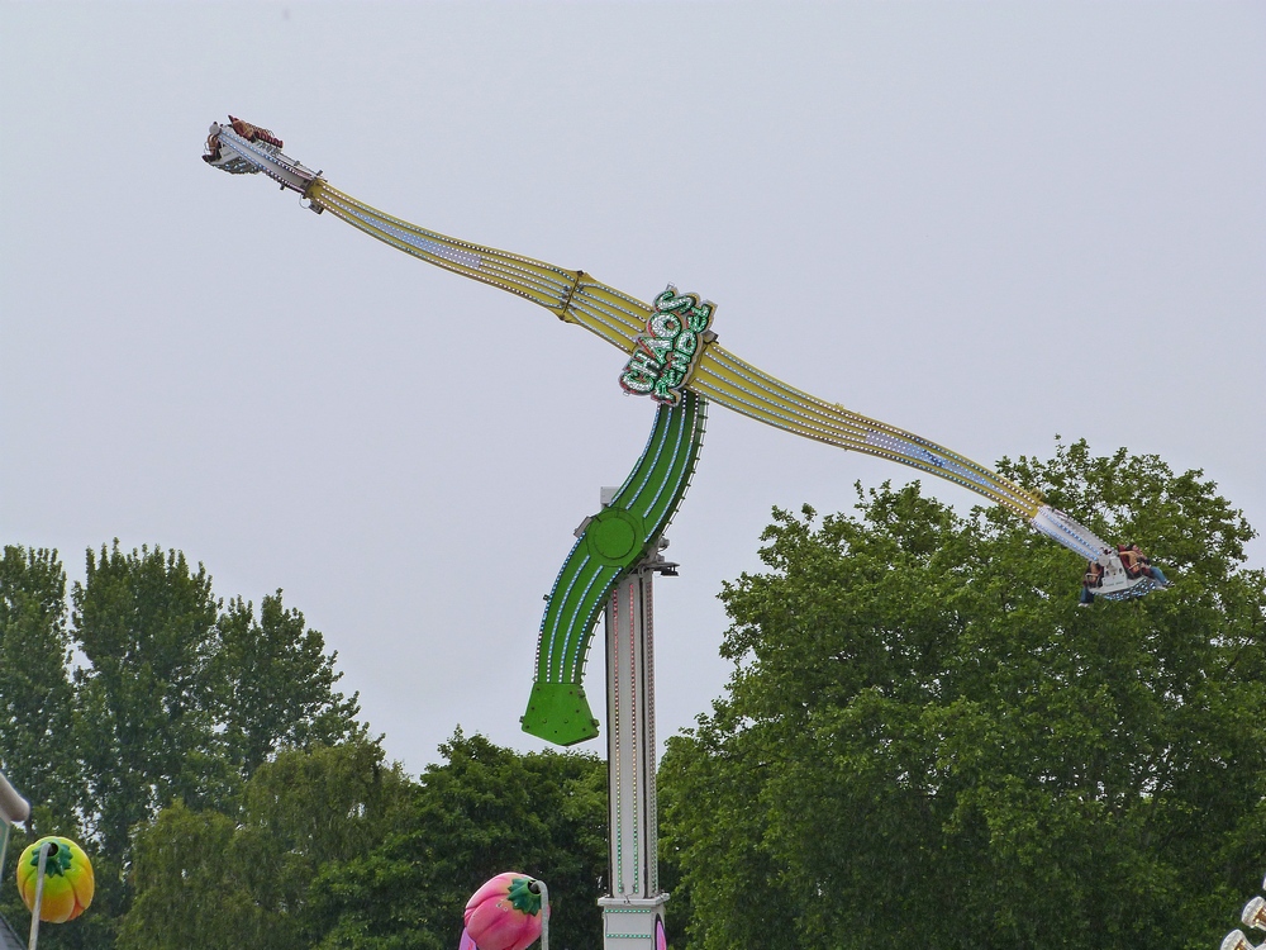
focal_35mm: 224
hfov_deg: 8.8
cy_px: 475
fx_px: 8192
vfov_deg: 6.6
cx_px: 633
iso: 160
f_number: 5.6
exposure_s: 1/250
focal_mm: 40.4
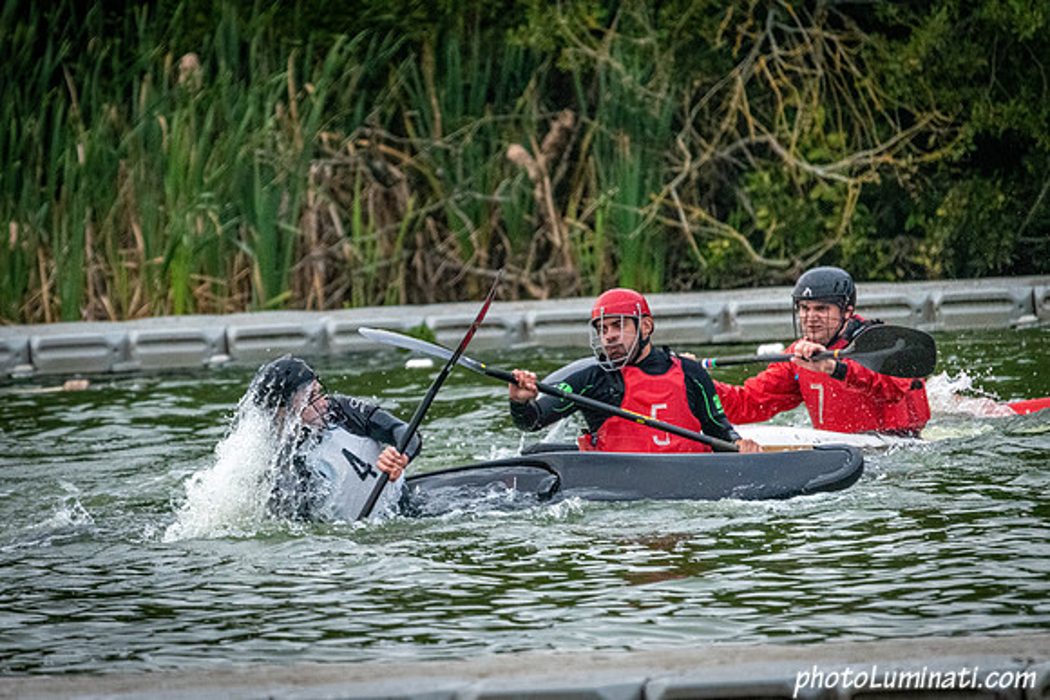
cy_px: 459
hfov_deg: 3.9
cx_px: 409
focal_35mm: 525
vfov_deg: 2.6
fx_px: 15316
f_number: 5.6
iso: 5000
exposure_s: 1/2000
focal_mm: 400
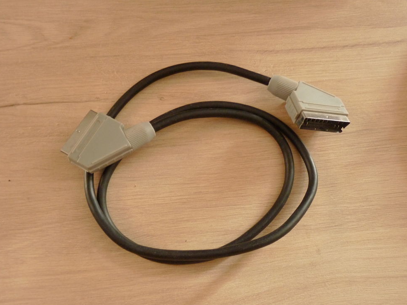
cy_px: 156
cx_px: 204
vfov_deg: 37.7
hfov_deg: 49.0
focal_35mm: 38
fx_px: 447
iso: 400
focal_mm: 6.5
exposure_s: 1/20
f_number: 3
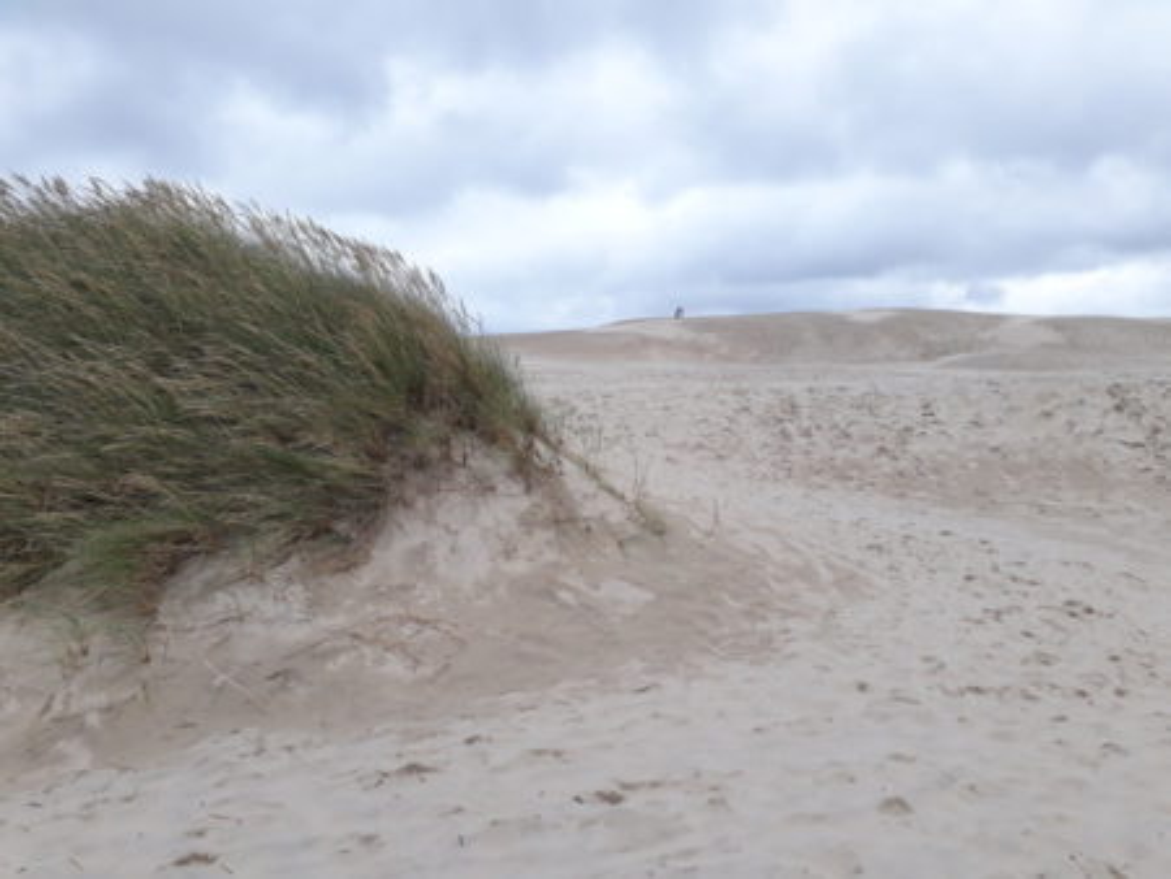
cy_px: 440
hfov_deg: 65.3
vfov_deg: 51.4
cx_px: 586
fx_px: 914
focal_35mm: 27
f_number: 1.9
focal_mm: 3.6
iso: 40
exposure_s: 1/249
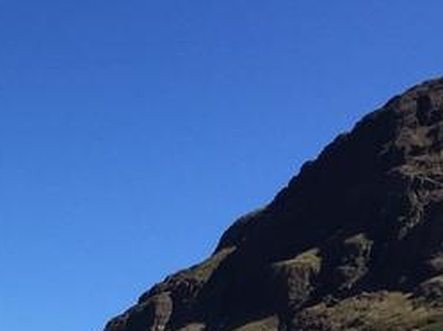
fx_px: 1789
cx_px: -509
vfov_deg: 9.6
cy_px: 742
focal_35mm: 140
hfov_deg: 12.1
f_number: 2.2
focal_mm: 4.15
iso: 32
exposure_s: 1/2083
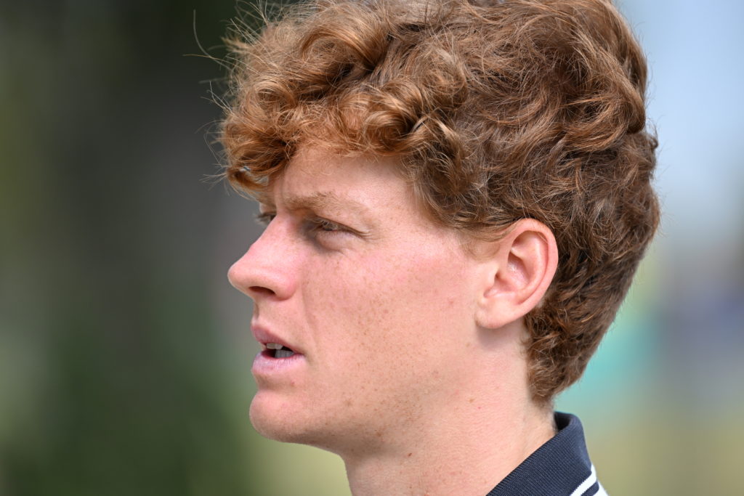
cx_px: 372
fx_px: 8267
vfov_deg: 3.4
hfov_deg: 5.2
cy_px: 248
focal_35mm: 400
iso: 500
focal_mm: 400
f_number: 5.6
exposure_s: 1/800
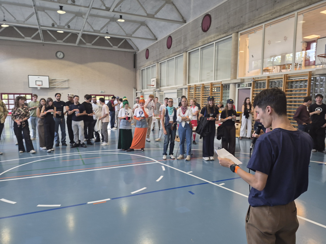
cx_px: 163
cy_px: 122
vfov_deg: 58.9
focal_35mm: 23
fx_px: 217
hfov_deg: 73.9
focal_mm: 5.4
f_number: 1.8
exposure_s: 1/100
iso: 320
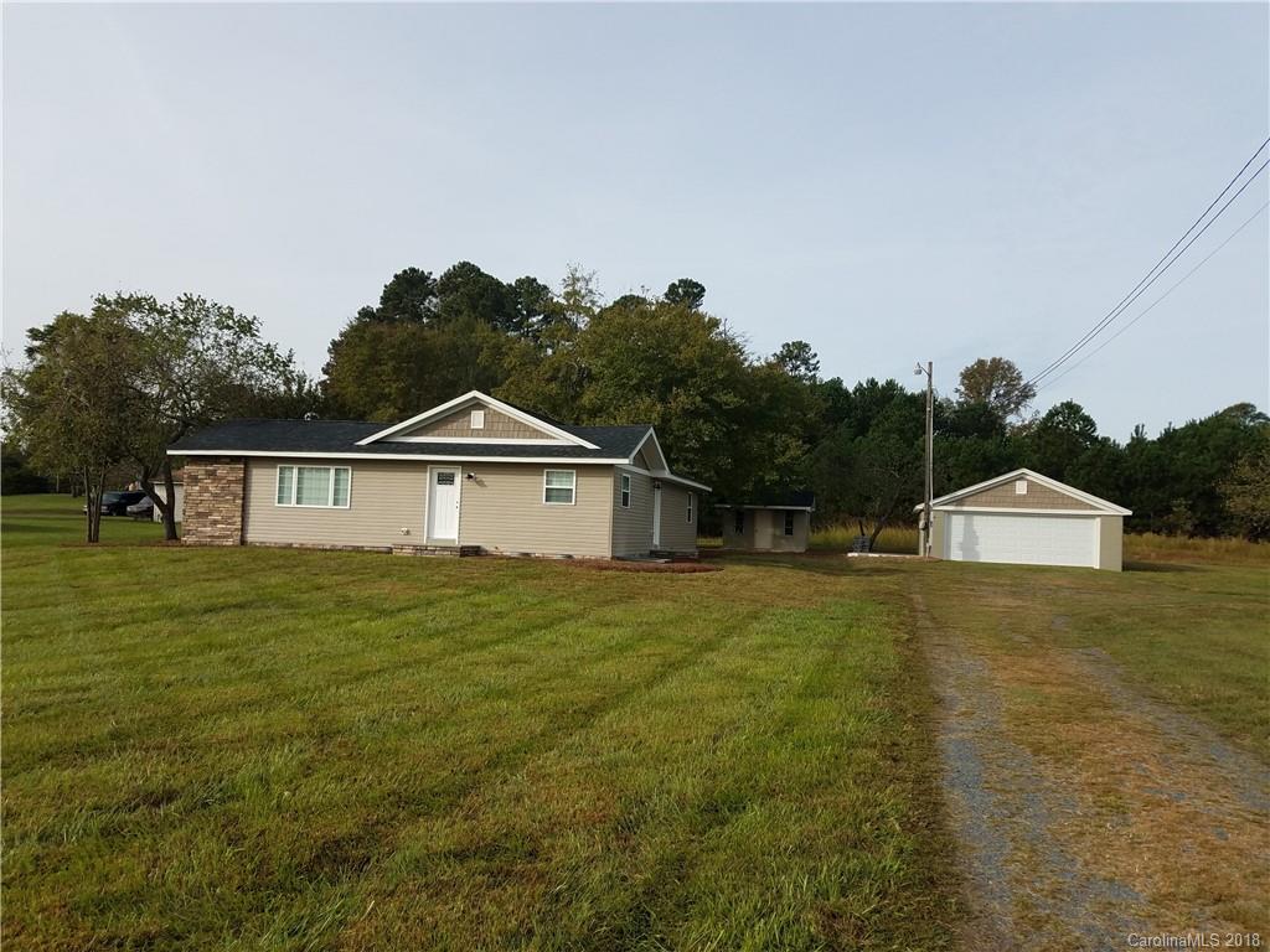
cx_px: 635
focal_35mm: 26
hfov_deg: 67.3
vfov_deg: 53.1
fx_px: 954
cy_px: 476
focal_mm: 4.2
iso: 40
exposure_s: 1/1616
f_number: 1.7
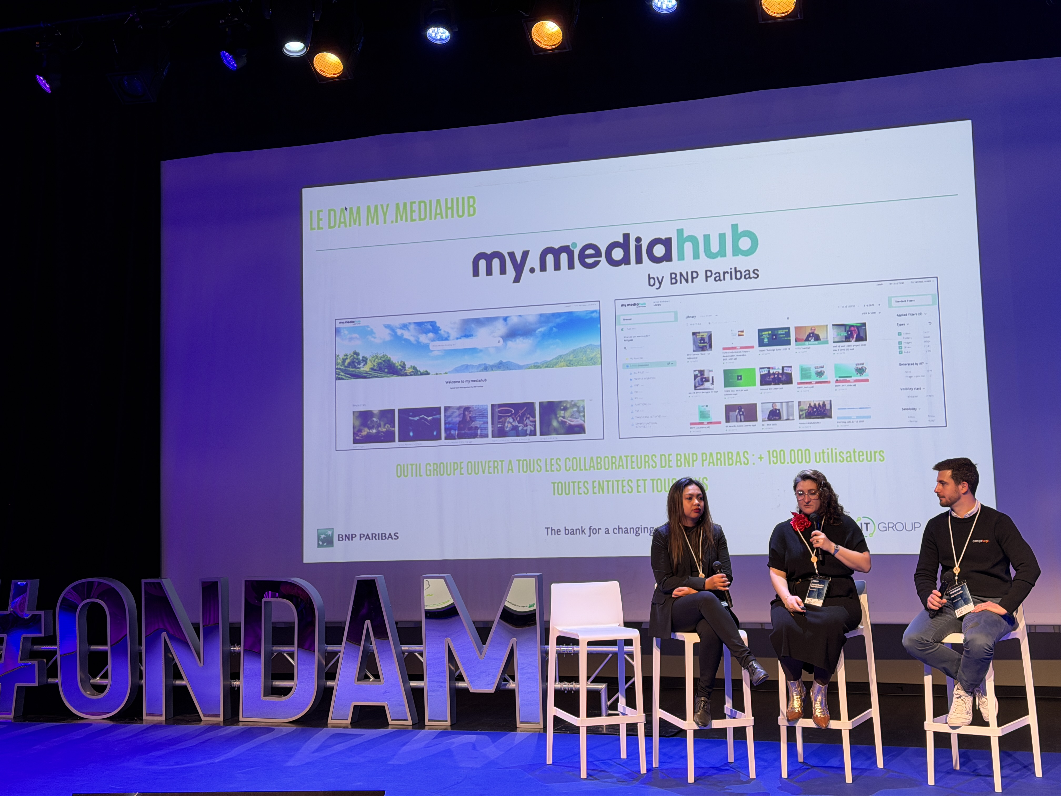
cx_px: 530
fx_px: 1471
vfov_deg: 30.3
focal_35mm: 48
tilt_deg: +3.6
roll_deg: +1.9
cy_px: 398
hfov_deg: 39.7
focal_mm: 6.76
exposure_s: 1/50
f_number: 1.78
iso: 80
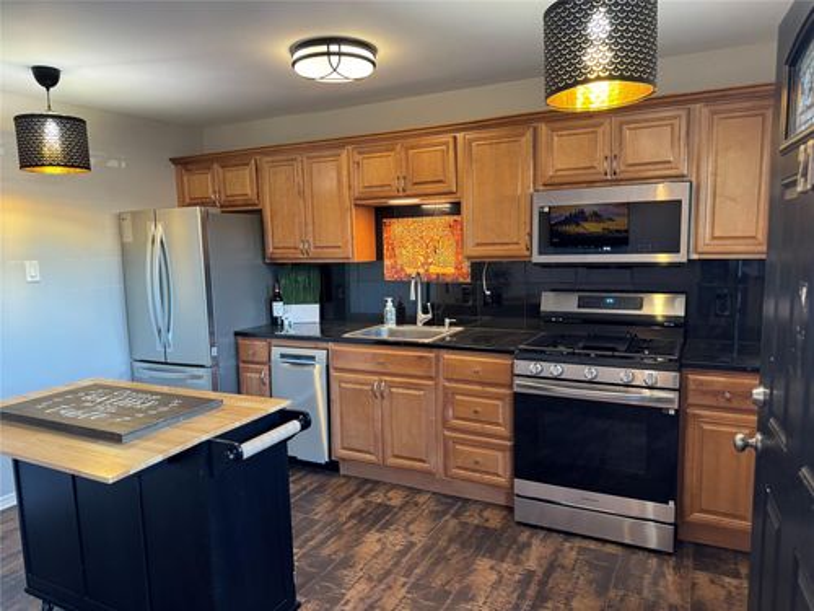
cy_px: 306
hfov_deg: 71.6
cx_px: 407
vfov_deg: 56.8
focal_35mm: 24
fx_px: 564
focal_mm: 6.76
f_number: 1.78
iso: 400
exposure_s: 1/60
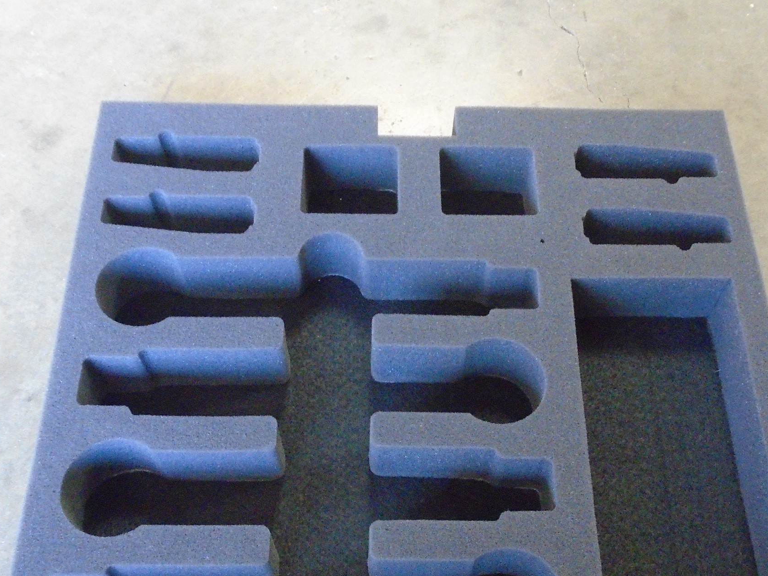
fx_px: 888
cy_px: 376
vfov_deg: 35.7
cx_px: 417
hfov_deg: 46.7
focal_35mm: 40
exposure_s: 1/30
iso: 800
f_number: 3.2
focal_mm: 4.6
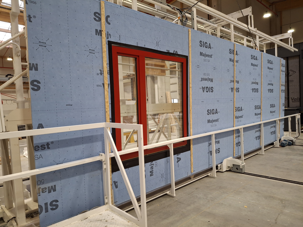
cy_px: 114
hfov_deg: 69.4
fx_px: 219
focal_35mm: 25
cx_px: 152
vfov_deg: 54.9
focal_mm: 4.69
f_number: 1.8
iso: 160
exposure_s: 1/50
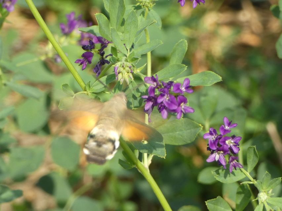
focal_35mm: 282
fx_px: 2298
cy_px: 106
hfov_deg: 7.0
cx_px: 141
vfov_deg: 5.3
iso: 80
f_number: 5.5
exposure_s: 1/80
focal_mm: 50.6
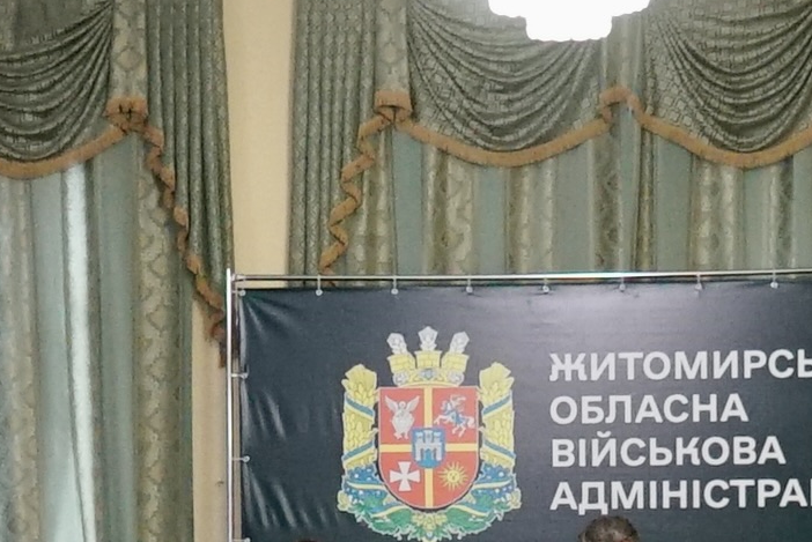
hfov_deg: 14.4
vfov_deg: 9.6
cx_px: 437
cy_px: 621
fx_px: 3205
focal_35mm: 142
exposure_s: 1/160
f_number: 4
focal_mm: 24
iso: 4000
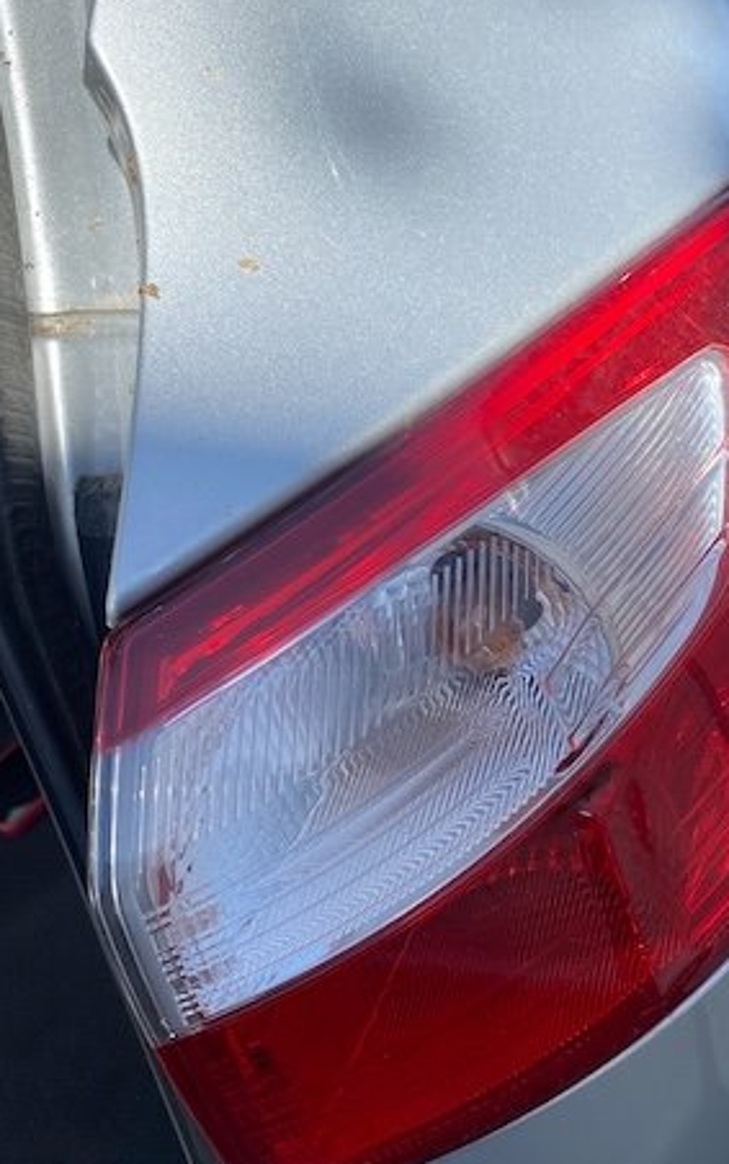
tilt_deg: -41.4
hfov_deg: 32.0
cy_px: 605
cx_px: 569
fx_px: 1238
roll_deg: +17.3
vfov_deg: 50.4
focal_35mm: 39
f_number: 1.8
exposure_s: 1/1114
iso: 32
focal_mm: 4.25
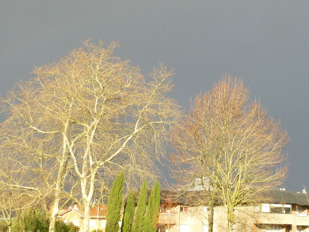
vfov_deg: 23.7
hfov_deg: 29.5
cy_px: 112
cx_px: 296
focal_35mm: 62
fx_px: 554
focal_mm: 4.5
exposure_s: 1/125
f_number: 3.9
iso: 100
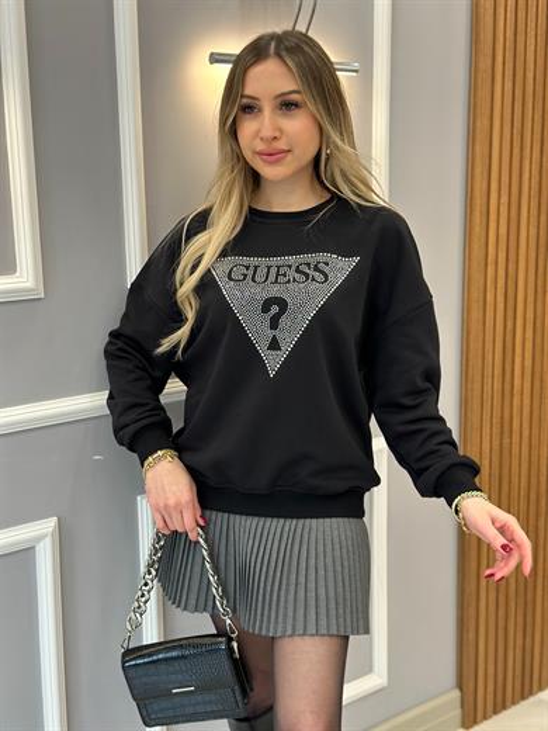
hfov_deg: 30.3
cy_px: 366
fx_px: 1013
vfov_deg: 39.7
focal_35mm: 48
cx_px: 274
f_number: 1.78
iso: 125
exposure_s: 1/100
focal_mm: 6.86
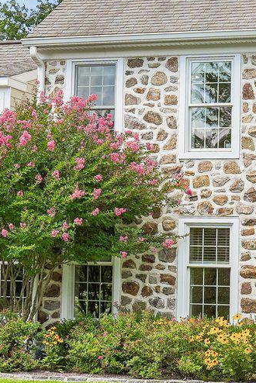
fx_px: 1236
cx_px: 228
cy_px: 77
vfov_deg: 17.5
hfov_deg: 11.8
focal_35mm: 116
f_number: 8
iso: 100
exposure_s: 1/100
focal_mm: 28
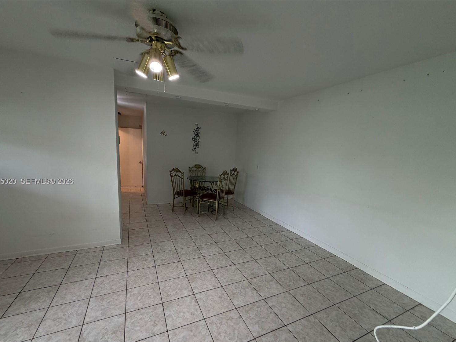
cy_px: 182
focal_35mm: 15
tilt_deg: -10.6
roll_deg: -2.9
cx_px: 223
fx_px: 198
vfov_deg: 81.7
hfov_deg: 98.1
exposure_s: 1/60
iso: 250
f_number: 2.2
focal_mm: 2.22
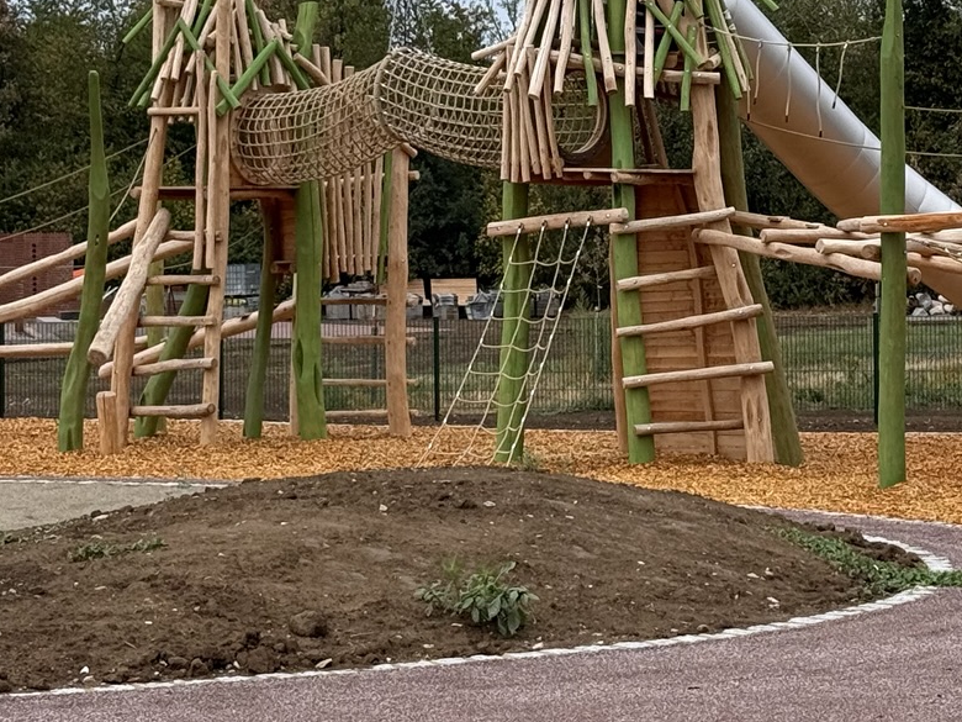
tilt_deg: +0.7
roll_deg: +1.0
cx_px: 657
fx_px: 3418
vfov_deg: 12.0
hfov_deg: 16.0
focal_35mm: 123
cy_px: 143
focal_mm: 6.76
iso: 64
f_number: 1.78
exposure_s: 1/4329
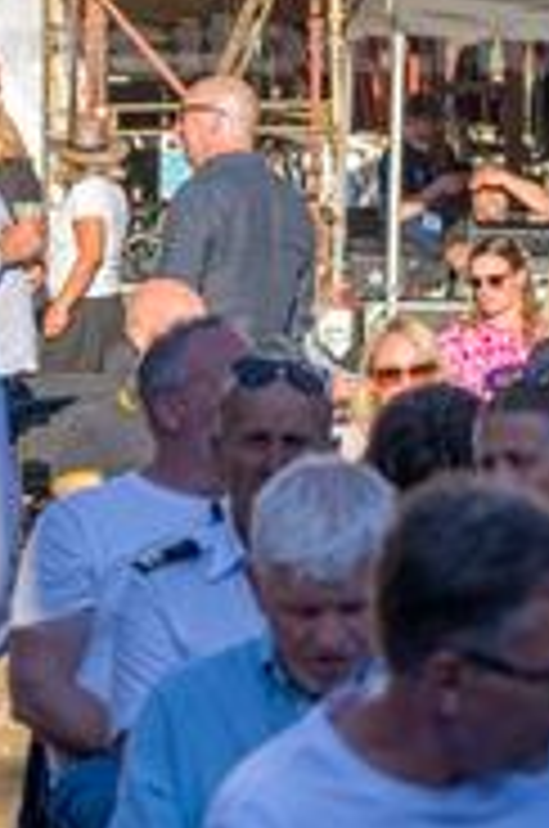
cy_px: -531
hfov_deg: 7.0
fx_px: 4500
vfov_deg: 10.1
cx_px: 549
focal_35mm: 196
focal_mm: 50
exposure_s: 1/1250
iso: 125
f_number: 2.8
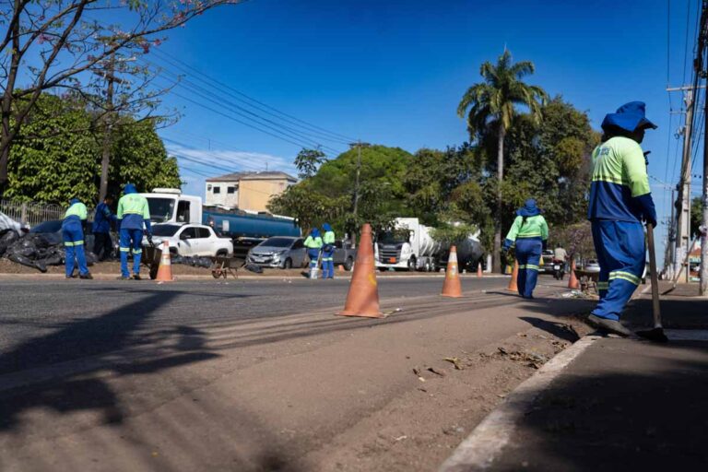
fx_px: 728
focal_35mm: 37
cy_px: 236
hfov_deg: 51.9
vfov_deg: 35.9
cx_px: 354
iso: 200
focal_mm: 37
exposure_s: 1/3200
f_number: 4
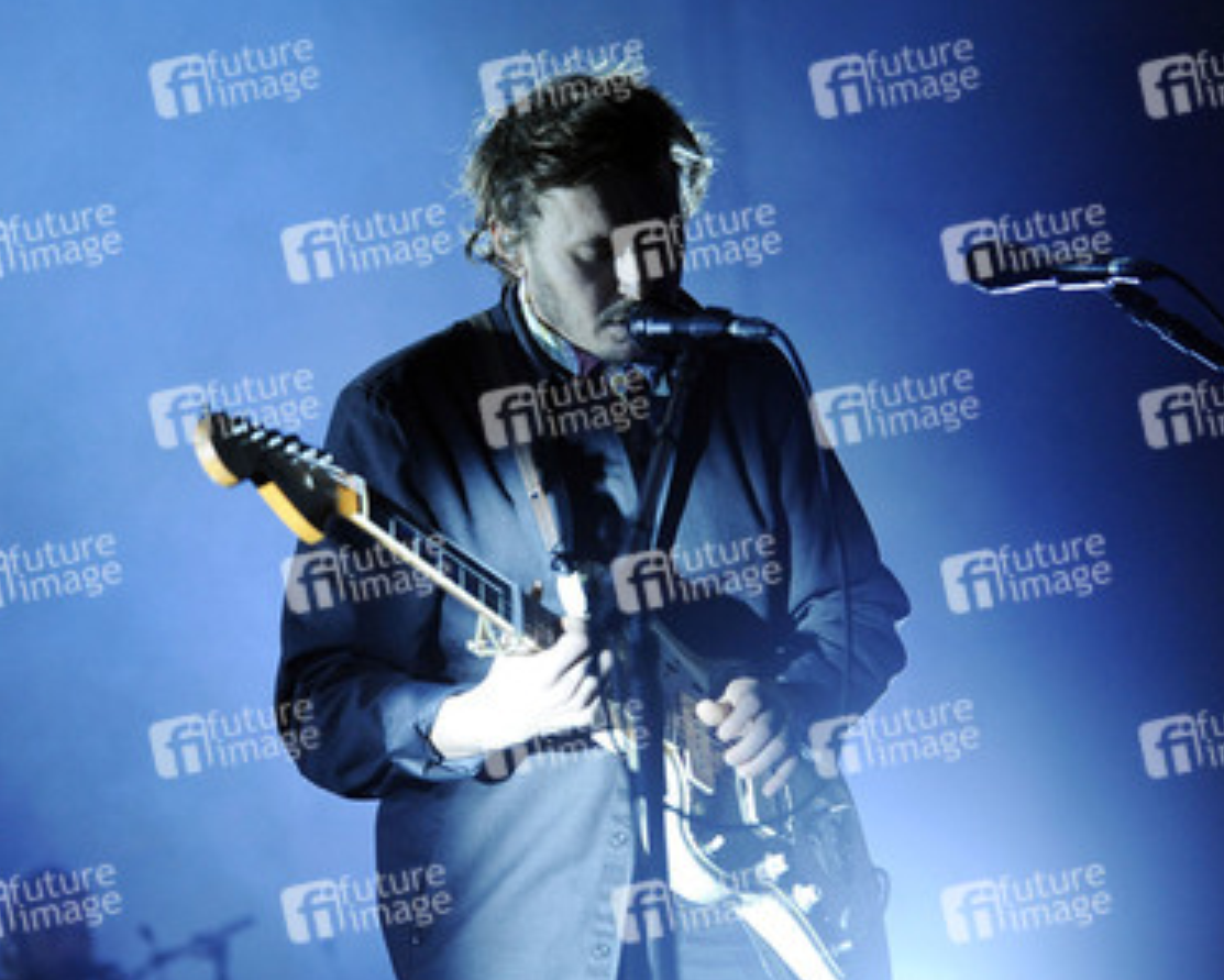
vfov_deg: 14.3
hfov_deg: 17.8
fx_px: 3913
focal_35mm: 108
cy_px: 492
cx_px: 607
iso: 3200
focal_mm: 95
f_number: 2.8
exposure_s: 1/160
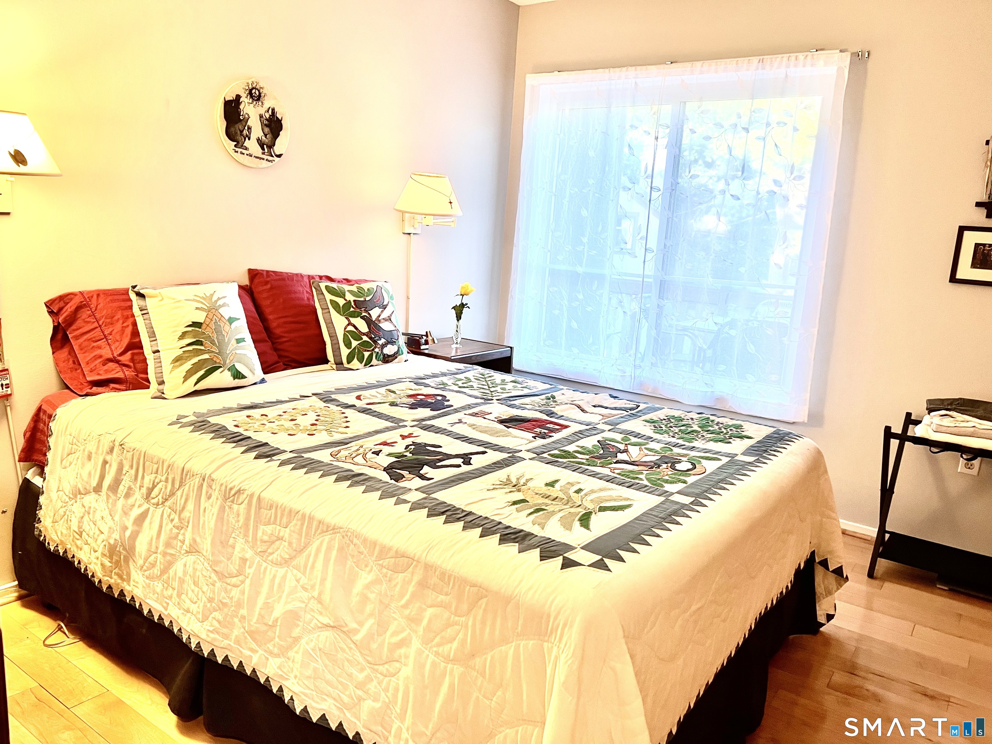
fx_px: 745
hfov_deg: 67.3
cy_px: 372
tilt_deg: -10.8
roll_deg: -3.6
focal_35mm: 26
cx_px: 496
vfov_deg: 53.1
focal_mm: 5.7
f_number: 1.5
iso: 100
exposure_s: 1/60
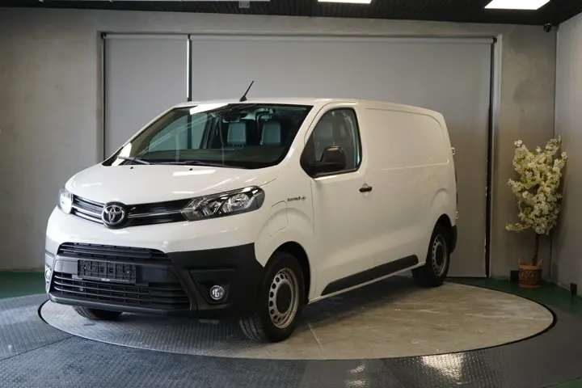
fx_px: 857
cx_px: 291
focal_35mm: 53
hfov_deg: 37.5
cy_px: 194
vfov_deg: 25.5
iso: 1000
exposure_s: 1/160
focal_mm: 53
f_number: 5
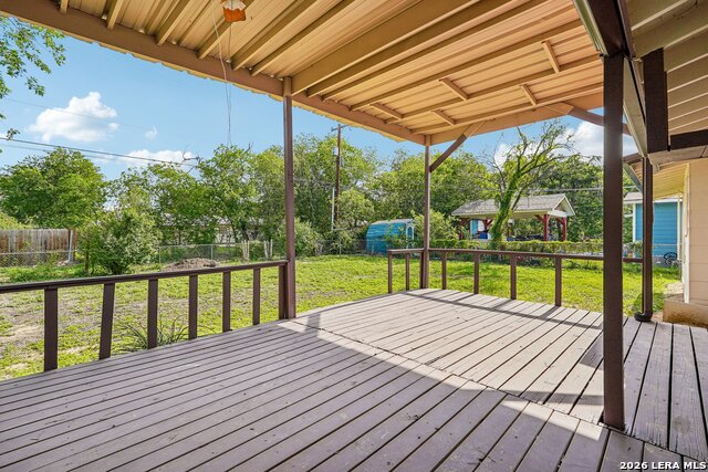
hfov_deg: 95.0
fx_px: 325
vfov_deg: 72.1
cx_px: 354
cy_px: 236
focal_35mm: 16
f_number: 8
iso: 100
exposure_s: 1/200
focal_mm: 16.5
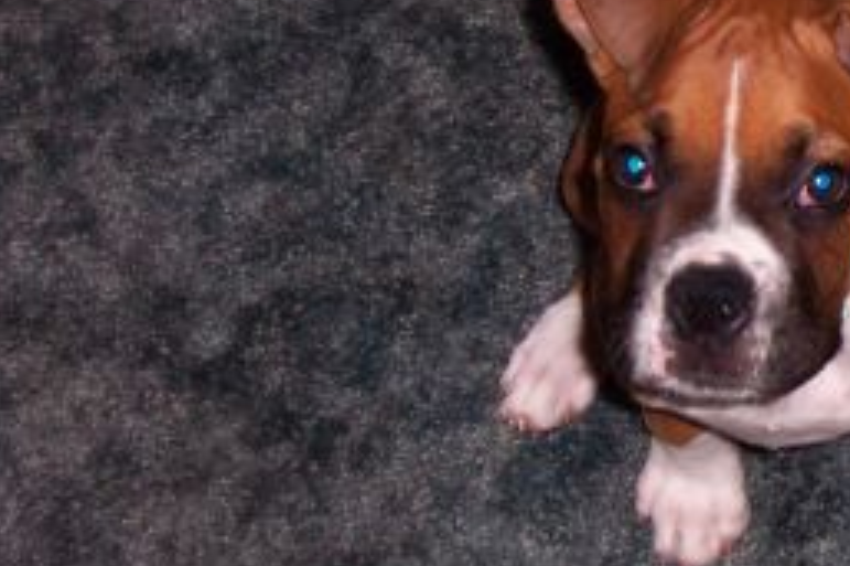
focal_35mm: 152
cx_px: 890
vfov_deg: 9.0
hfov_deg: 13.3
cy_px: 177
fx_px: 3586
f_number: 3.5
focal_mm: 12.6
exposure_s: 1/45
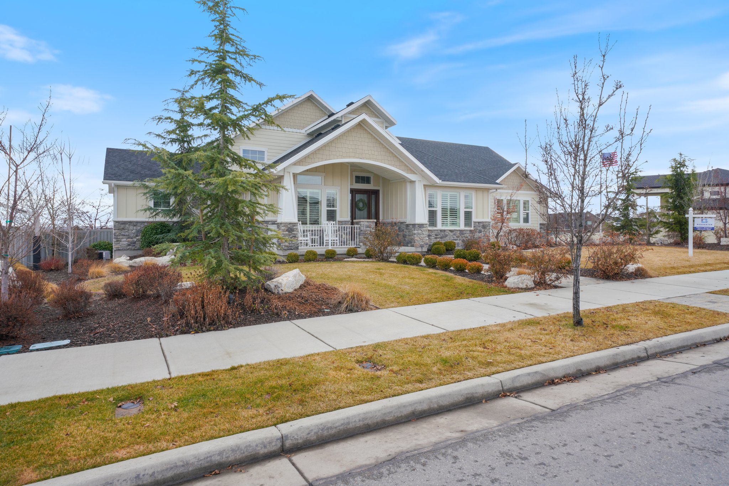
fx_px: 425
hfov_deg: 81.2
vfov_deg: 59.5
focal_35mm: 21
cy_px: 243
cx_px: 364
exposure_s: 1/80
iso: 100
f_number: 9
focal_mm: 21
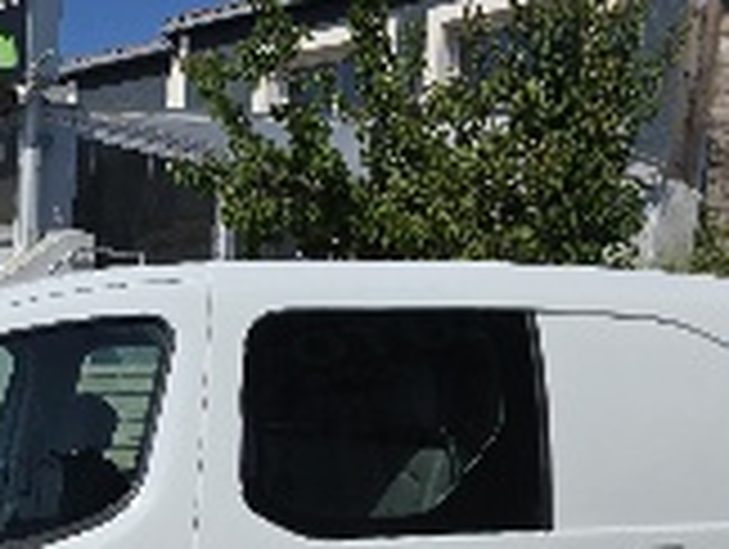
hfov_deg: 30.4
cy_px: 612
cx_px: 4
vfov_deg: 23.3
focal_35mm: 59
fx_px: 1244
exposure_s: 1/2000
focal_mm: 6.3
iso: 12
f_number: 1.7
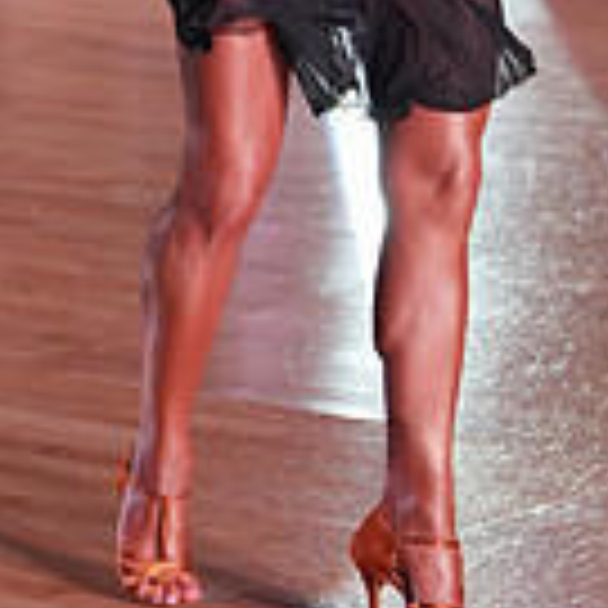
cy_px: -180
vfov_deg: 6.8
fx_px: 5087
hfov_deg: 6.8
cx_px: 110
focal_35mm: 256
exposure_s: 1/800
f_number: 2.8
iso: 1600
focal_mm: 70
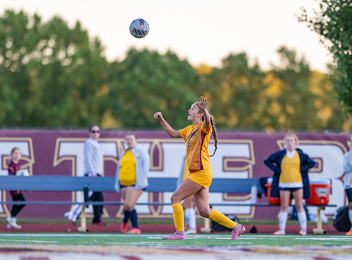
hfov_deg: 4.7
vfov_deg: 3.4
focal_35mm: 427
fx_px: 4321
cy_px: 161
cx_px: 180
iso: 2200
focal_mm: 300
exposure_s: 1/1600
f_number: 2.8
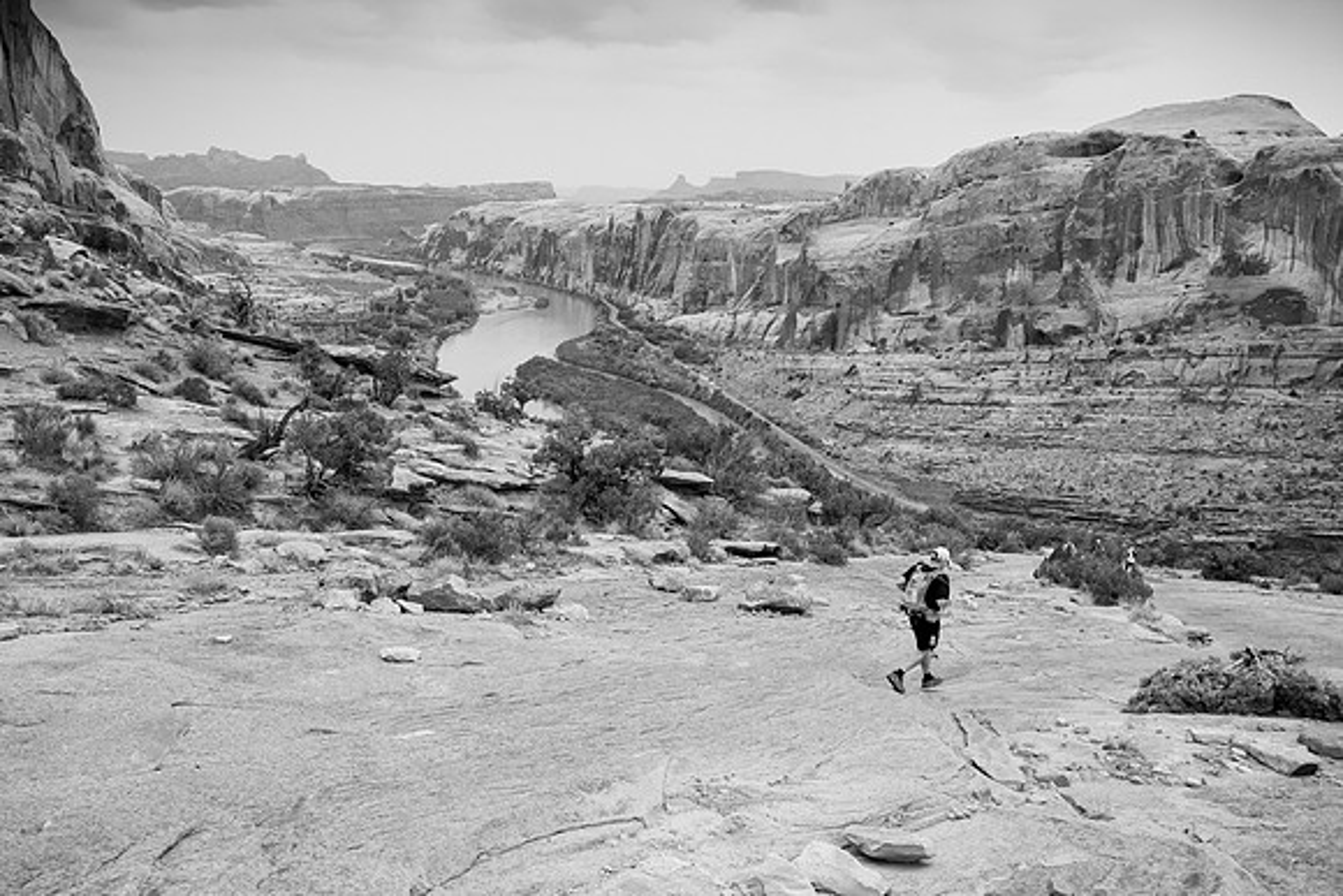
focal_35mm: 33
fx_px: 1217
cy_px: 415
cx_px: 615
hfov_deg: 57.7
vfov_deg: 40.4
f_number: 6.3
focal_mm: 29.8
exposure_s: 1/1000
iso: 2000
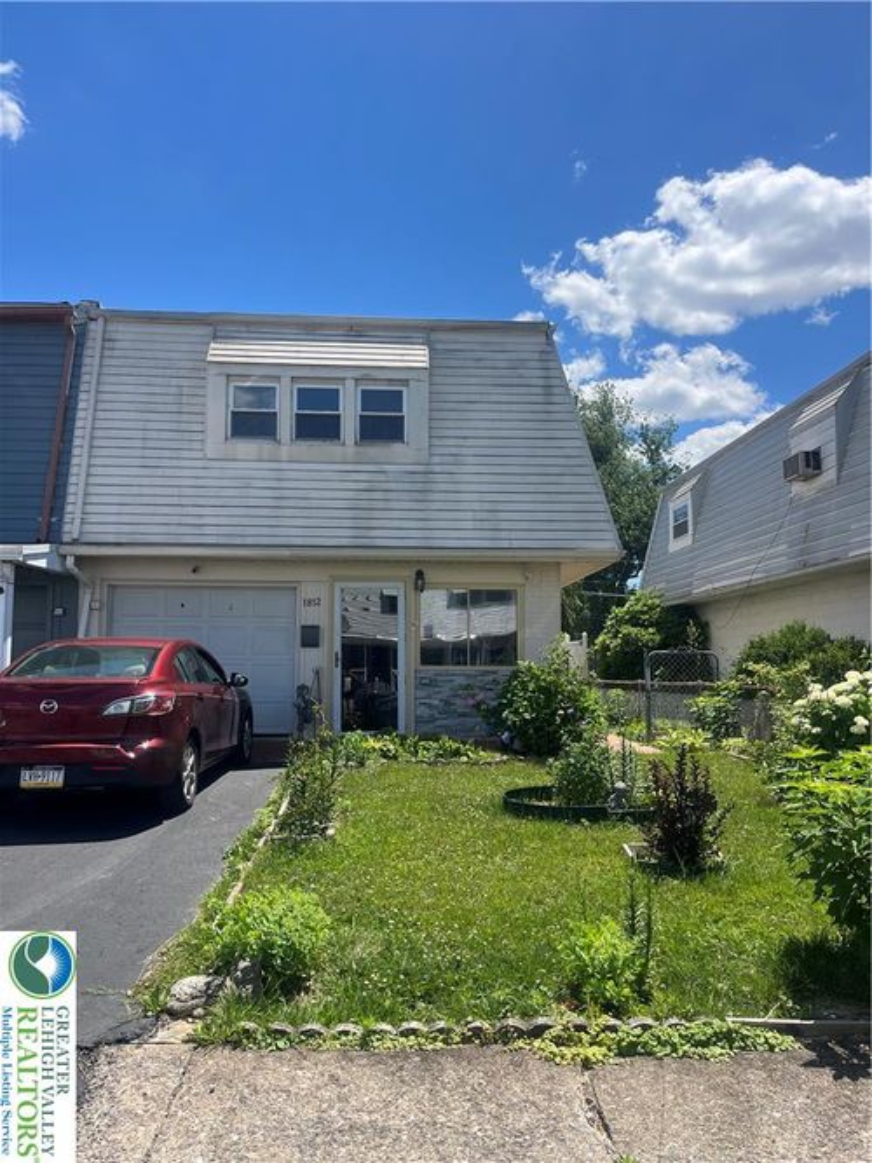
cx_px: 436
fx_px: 874
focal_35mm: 26
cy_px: 582
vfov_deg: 67.3
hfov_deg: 53.0
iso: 50
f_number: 1.6
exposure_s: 1/3049
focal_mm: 5.1
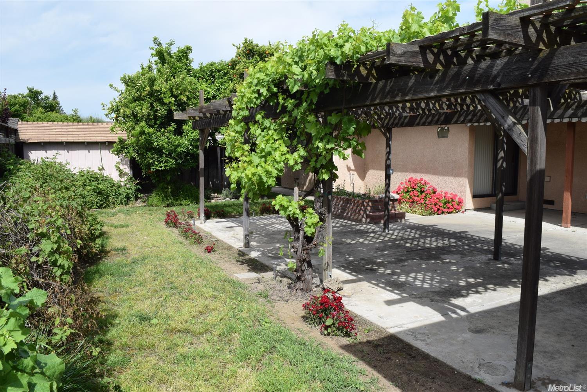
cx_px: 294
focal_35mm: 27
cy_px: 196
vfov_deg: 47.9
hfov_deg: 67.4
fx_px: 440
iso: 200
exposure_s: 1/400
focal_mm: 18
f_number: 10
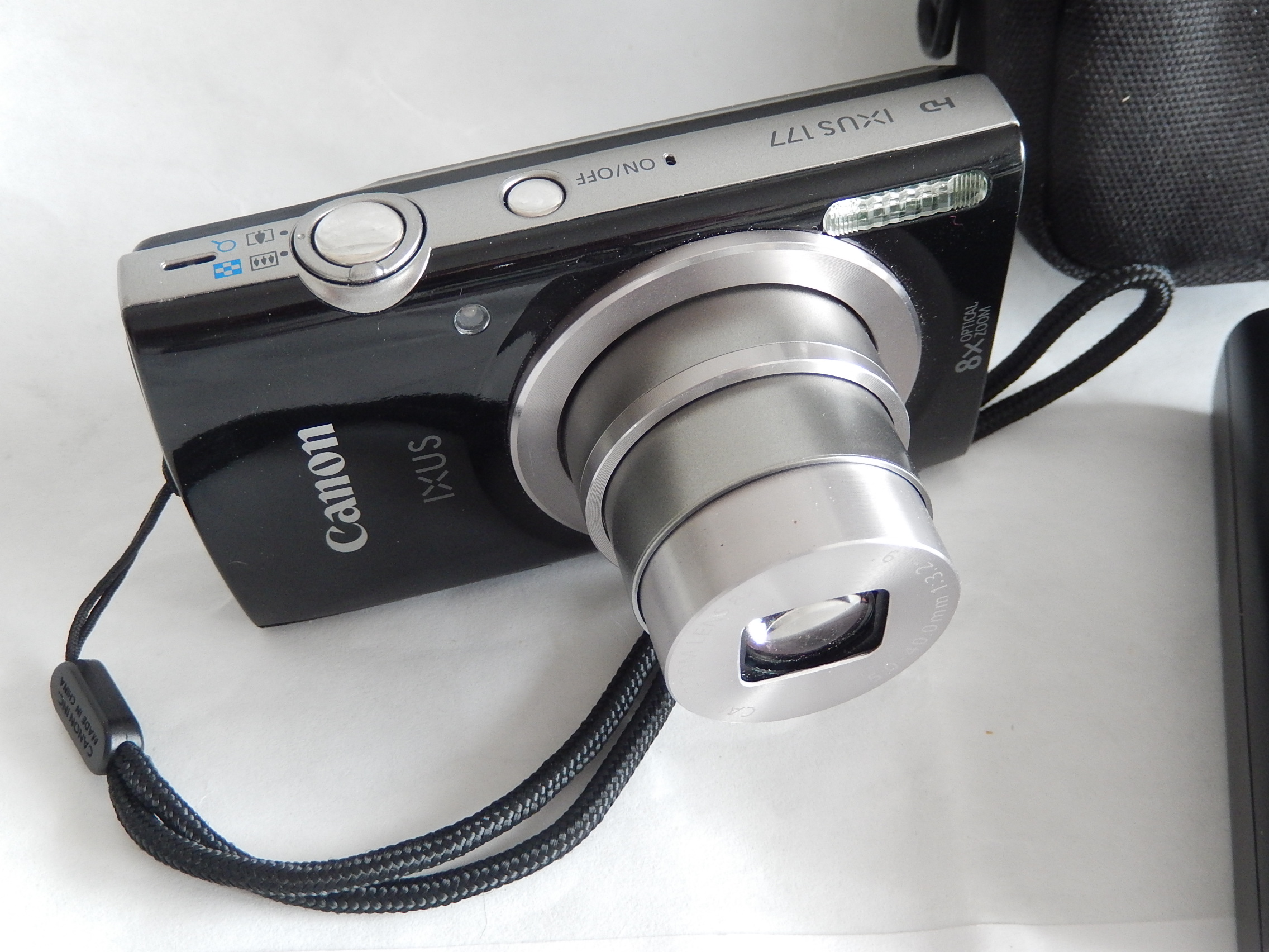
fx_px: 1503
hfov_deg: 45.8
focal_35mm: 41
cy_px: 476
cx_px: 634
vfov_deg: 35.1
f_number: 4.2
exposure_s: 1/13
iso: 400
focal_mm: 7.3
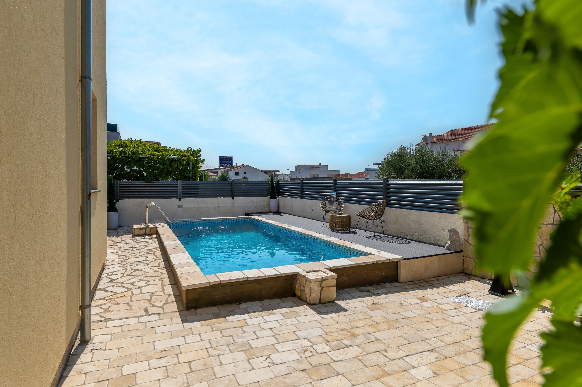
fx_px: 307
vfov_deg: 64.5
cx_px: 291
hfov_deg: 86.9
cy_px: 194
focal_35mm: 19
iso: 100
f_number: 7.1
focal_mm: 19
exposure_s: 1/3200
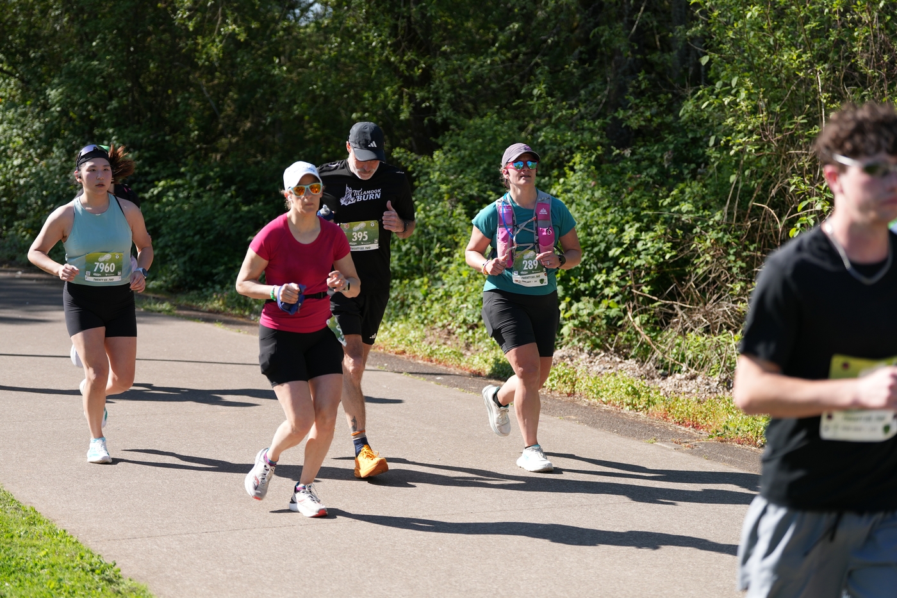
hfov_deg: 23.1
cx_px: 448
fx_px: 2192
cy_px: 299
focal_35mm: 88
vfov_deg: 15.5
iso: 250
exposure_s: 1/2000
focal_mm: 88
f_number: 2.8
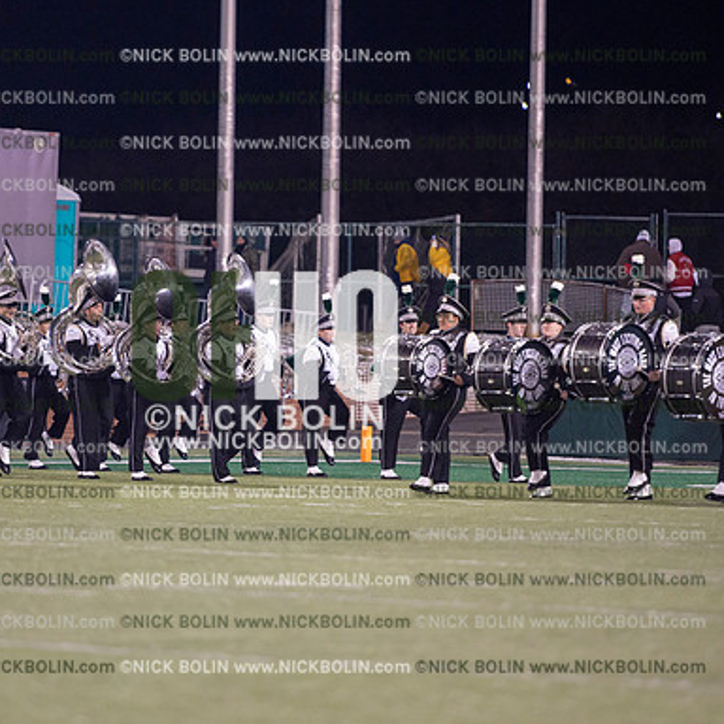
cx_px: 264
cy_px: 361
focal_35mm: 257
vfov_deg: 6.8
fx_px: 6081
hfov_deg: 6.8
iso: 2500
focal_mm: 200
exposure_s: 1/1250
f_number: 2.8
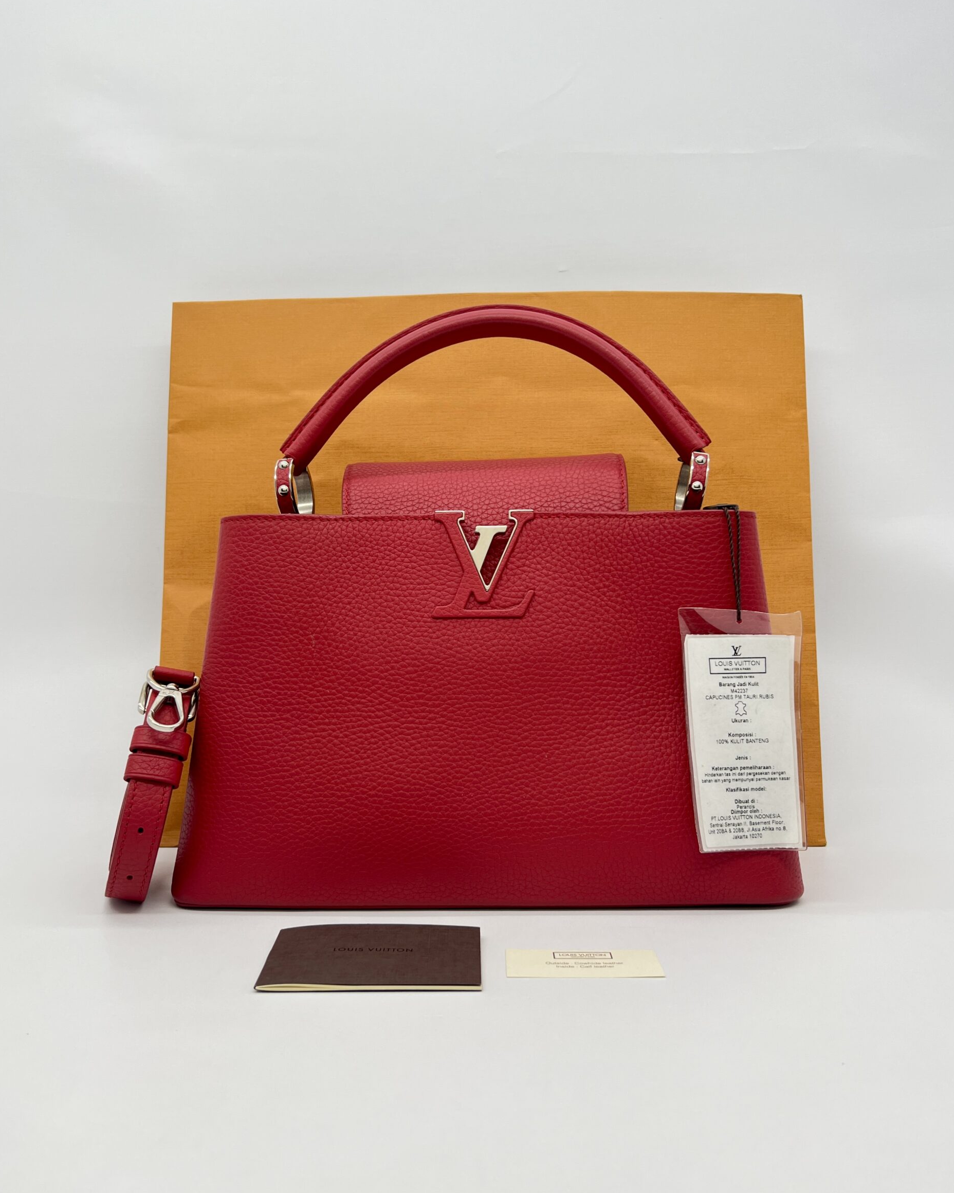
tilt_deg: -1.3
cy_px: 627
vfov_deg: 62.2
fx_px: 988
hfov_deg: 51.5
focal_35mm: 28
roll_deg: +1.9
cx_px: 488
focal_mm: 5.7
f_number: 1.5
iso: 32
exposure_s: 1/118
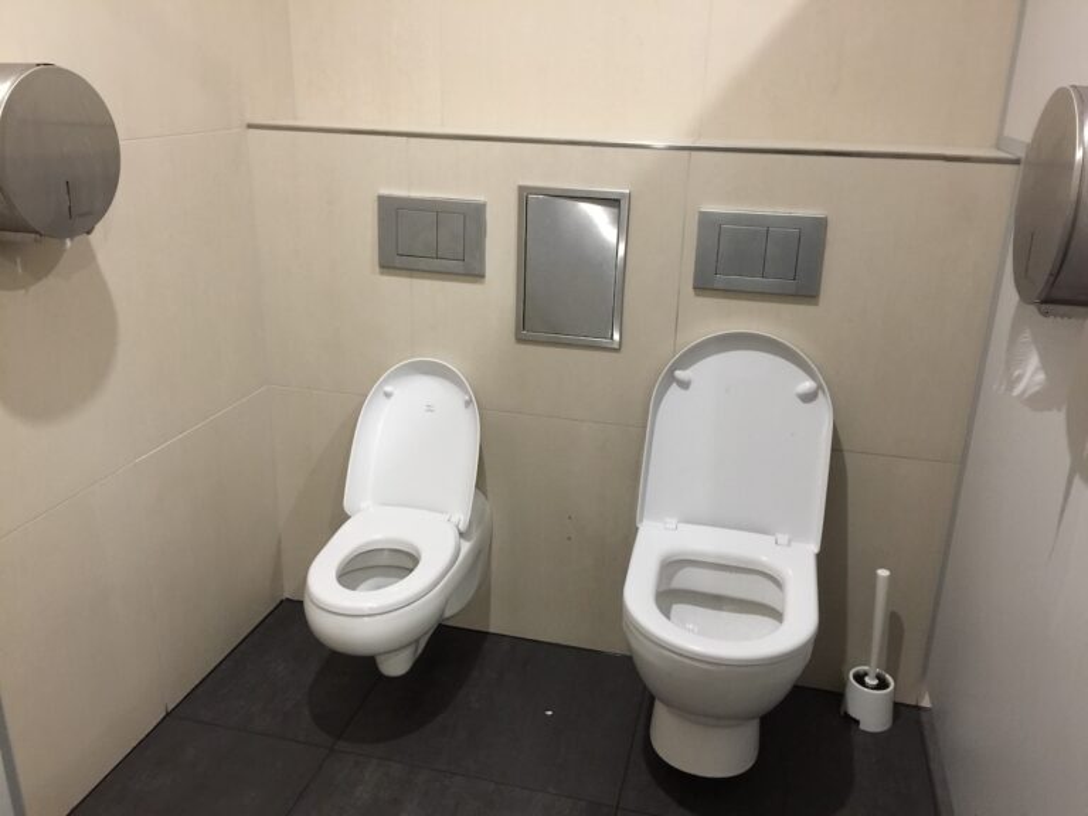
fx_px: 911
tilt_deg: -19.6
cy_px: 408
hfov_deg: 61.7
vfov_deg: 48.2
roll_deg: -0.3
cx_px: 544
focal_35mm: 29
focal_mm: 4.15
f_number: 2.2
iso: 100
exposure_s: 1/10
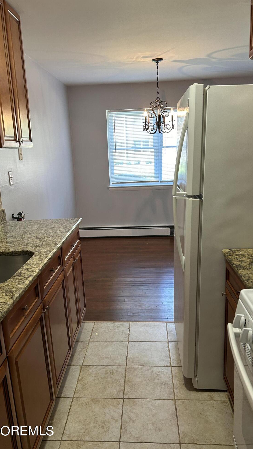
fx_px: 346
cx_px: 119
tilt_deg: -11.7
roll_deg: +1.3
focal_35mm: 29
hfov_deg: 40.2
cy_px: 222
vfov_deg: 66.1
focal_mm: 5.7
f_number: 1.5
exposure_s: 1/60
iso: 125
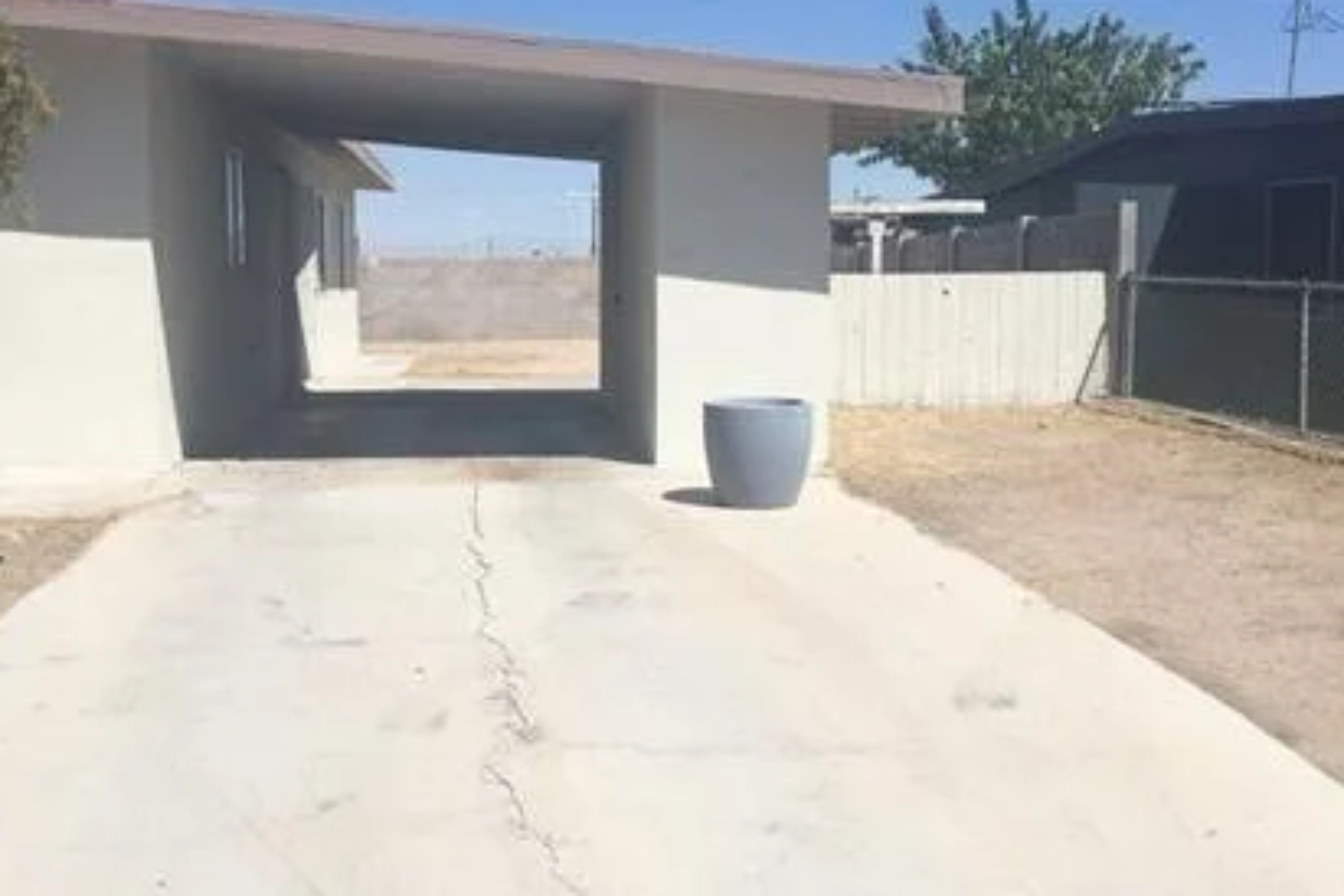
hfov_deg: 44.5
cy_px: 386
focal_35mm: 44
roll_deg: +2.0
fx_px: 1643
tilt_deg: -3.4
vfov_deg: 30.5
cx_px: 723
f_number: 2.2
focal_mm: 4.15
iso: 32
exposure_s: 1/4115
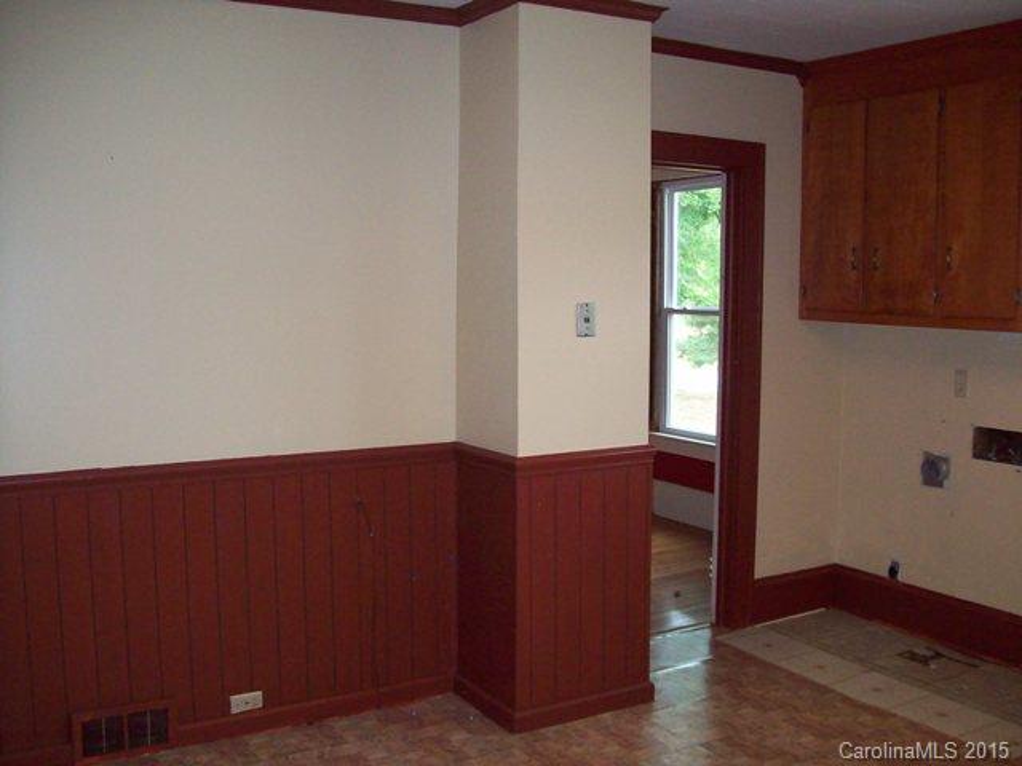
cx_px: 511
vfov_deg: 39.7
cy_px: 383
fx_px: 1063
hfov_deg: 51.4
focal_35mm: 36
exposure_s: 1/64
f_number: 2.7
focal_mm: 6
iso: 200
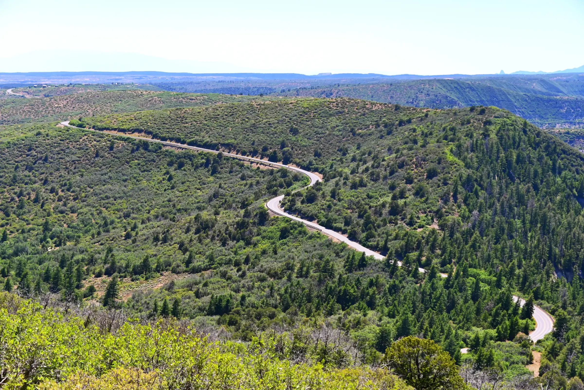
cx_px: 292
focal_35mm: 62
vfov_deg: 22.1
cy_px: 195
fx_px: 998
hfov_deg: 32.6
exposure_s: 1/250
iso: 100
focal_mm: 41
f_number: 5.6
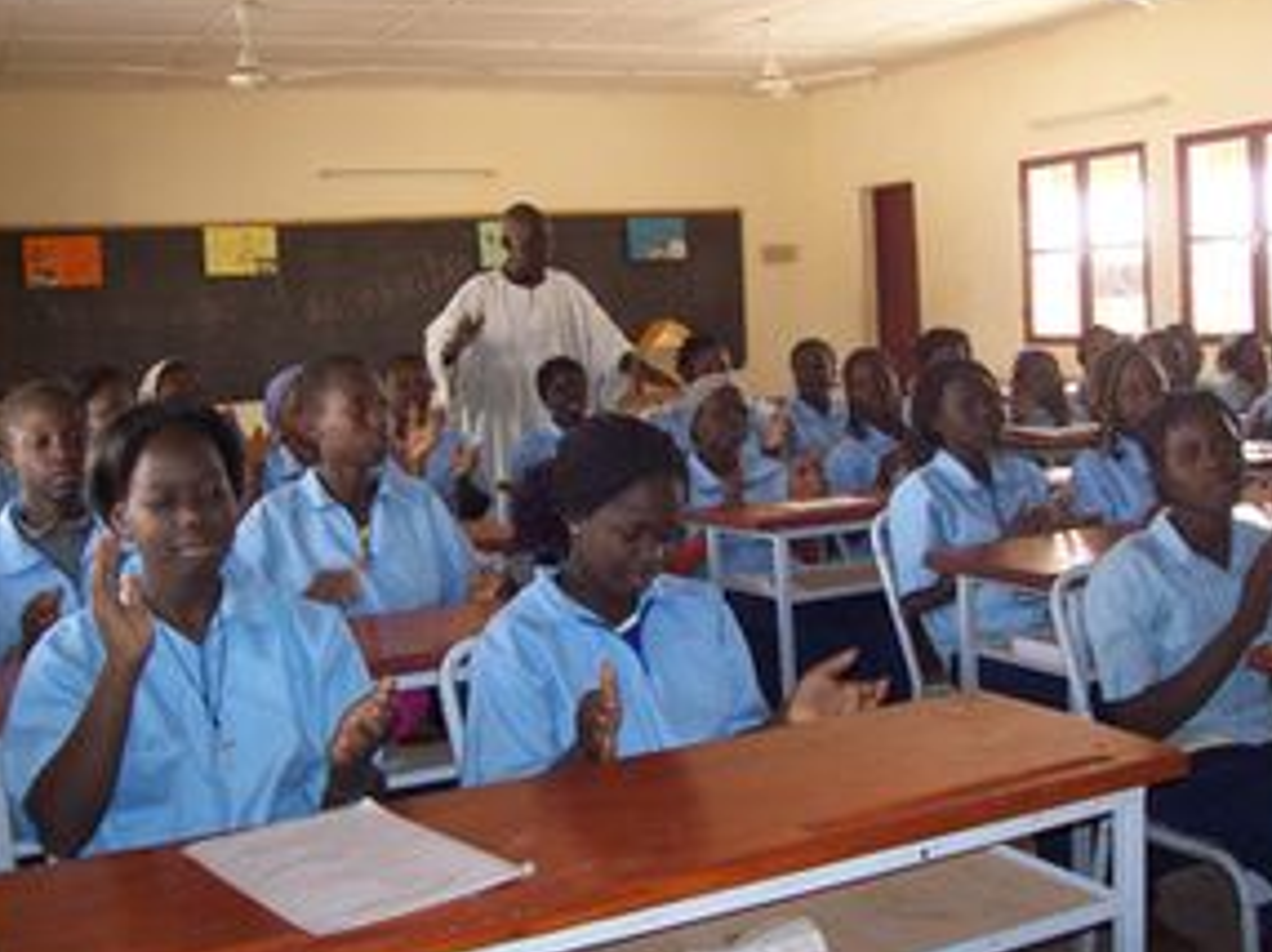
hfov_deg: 43.0
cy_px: 443
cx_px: 658
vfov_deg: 32.8
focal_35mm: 44
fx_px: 1615
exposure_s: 1/64
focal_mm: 6
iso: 200
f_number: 2.7
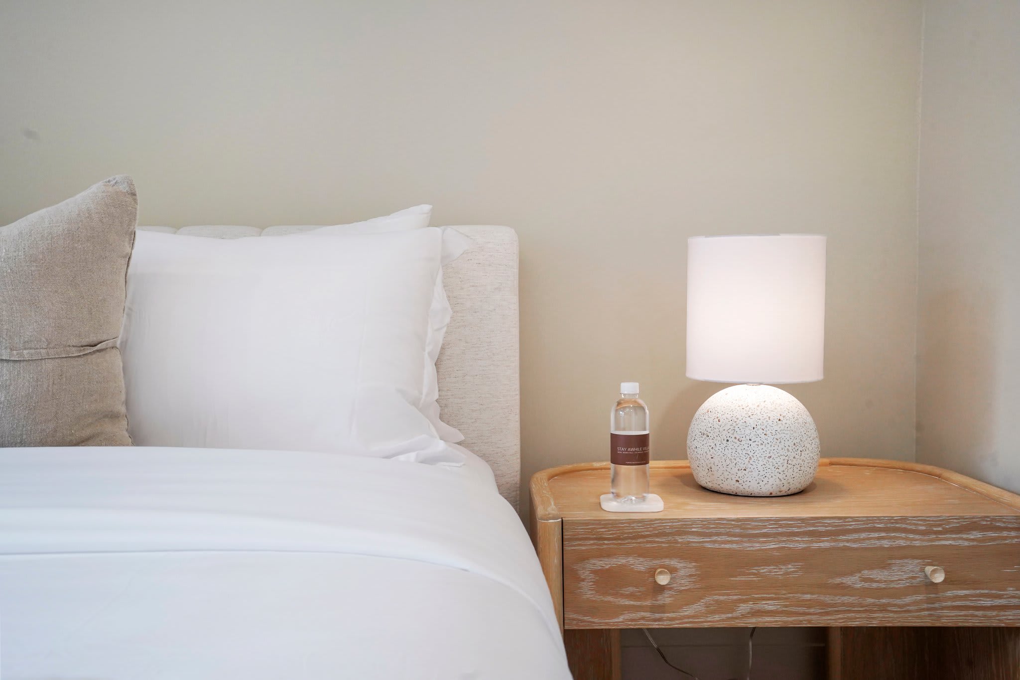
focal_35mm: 35
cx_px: 510
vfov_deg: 37.8
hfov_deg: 54.4
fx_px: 992
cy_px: 340
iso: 1600
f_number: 9
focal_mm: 35
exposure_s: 1/40
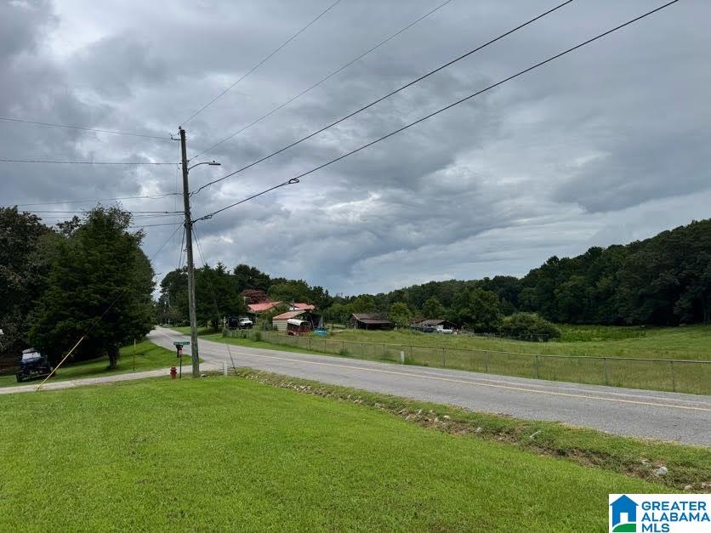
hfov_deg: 71.6
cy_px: 266
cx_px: 356
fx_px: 493
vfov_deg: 56.8
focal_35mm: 24
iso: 80
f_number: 1.78
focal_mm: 6.76
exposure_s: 1/10417
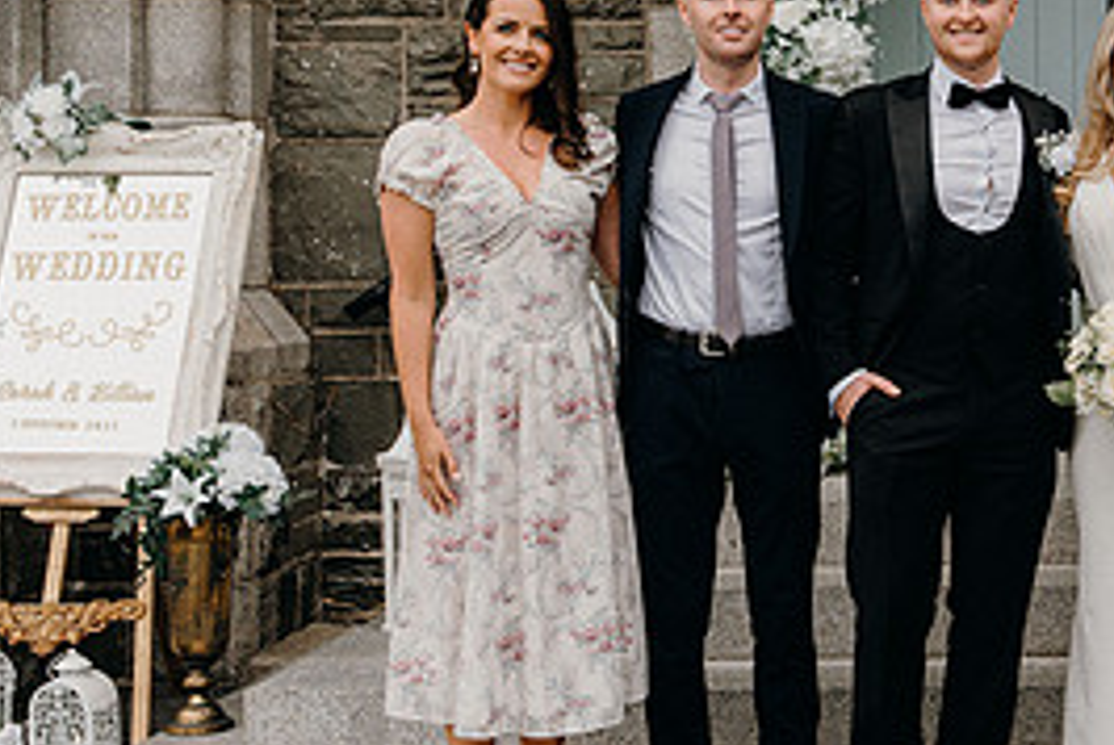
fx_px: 2292
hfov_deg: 26.1
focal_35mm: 74
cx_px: 1068
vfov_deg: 18.4
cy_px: 224
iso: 400
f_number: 7.1
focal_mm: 34
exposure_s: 1/200
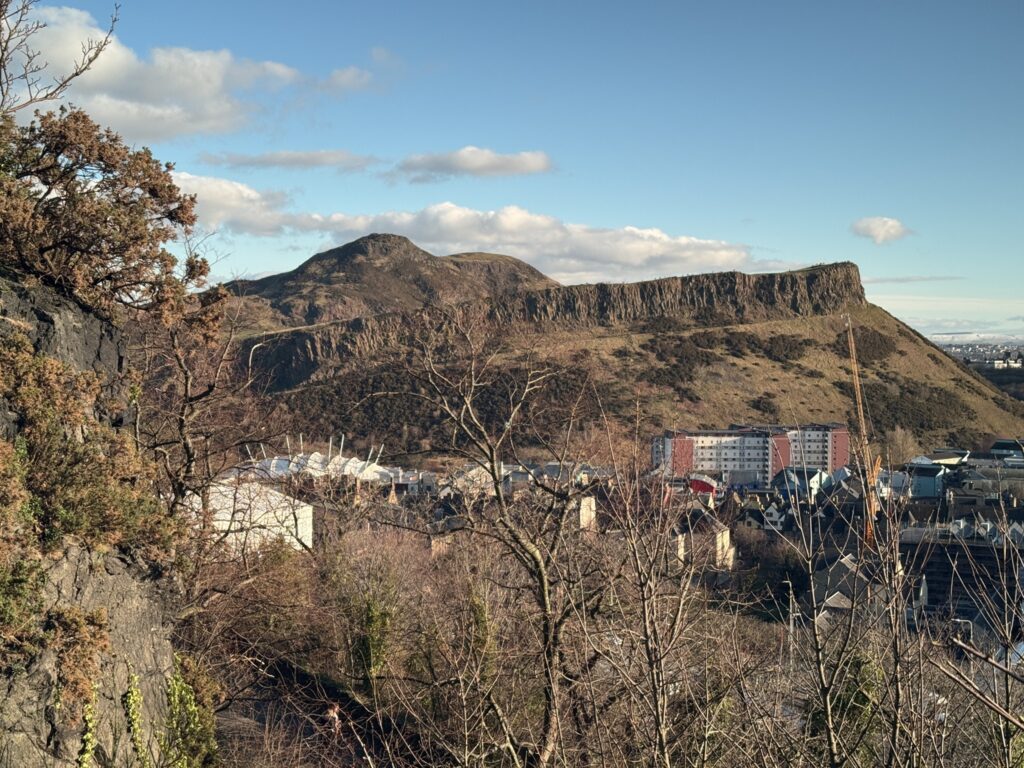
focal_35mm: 48
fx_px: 1420
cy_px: 384
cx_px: 512
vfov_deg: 30.3
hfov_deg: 39.7
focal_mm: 6.76
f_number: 1.78
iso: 100
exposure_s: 1/86
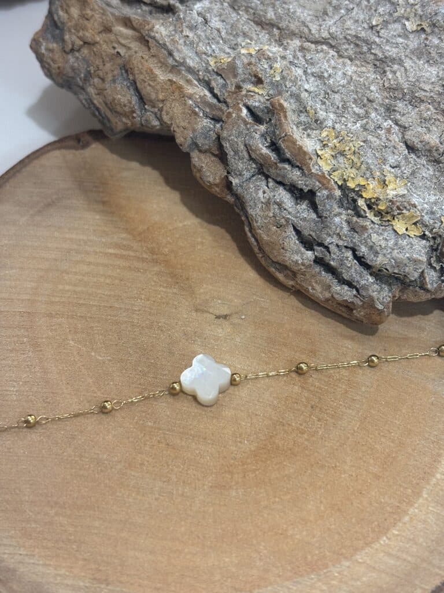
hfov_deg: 28.0
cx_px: 222
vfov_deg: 36.8
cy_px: 296
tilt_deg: -56.8
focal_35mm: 52
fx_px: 889
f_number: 1.6
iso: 64
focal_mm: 5.96
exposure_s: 1/50
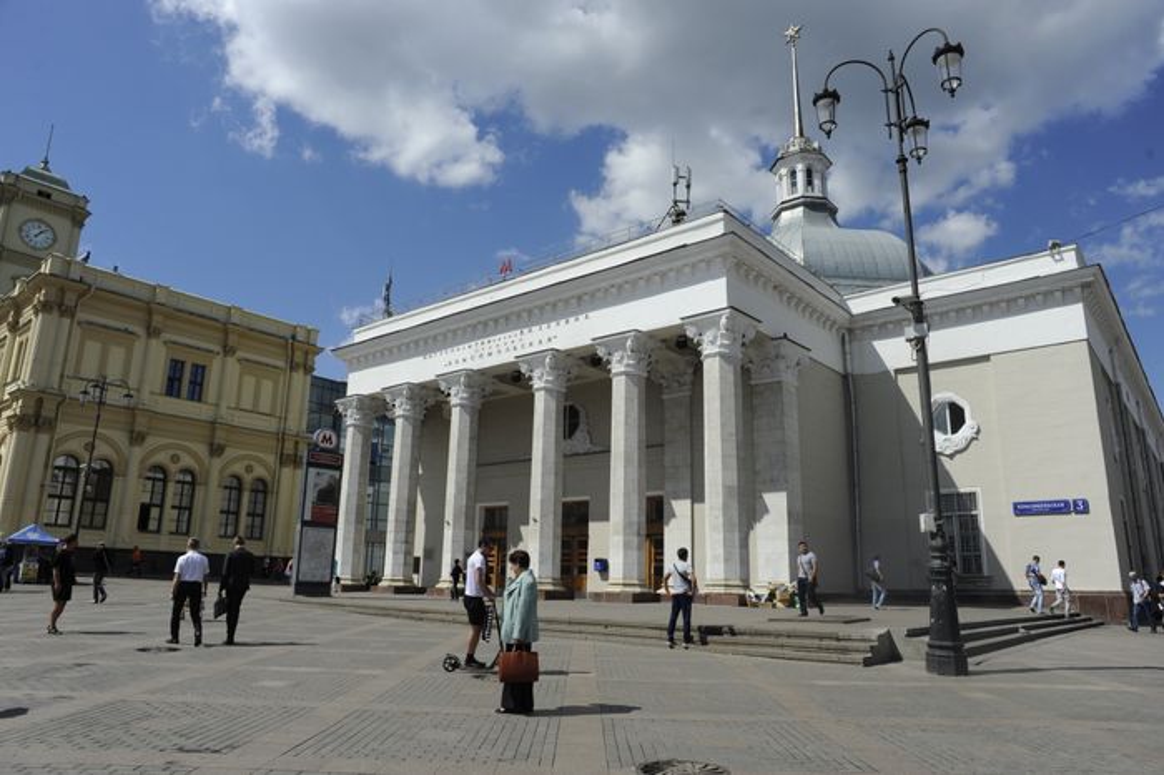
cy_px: 388
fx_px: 776
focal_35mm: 24
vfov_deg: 53.1
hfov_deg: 73.8
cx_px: 582
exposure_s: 1/800
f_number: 9
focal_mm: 24
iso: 200
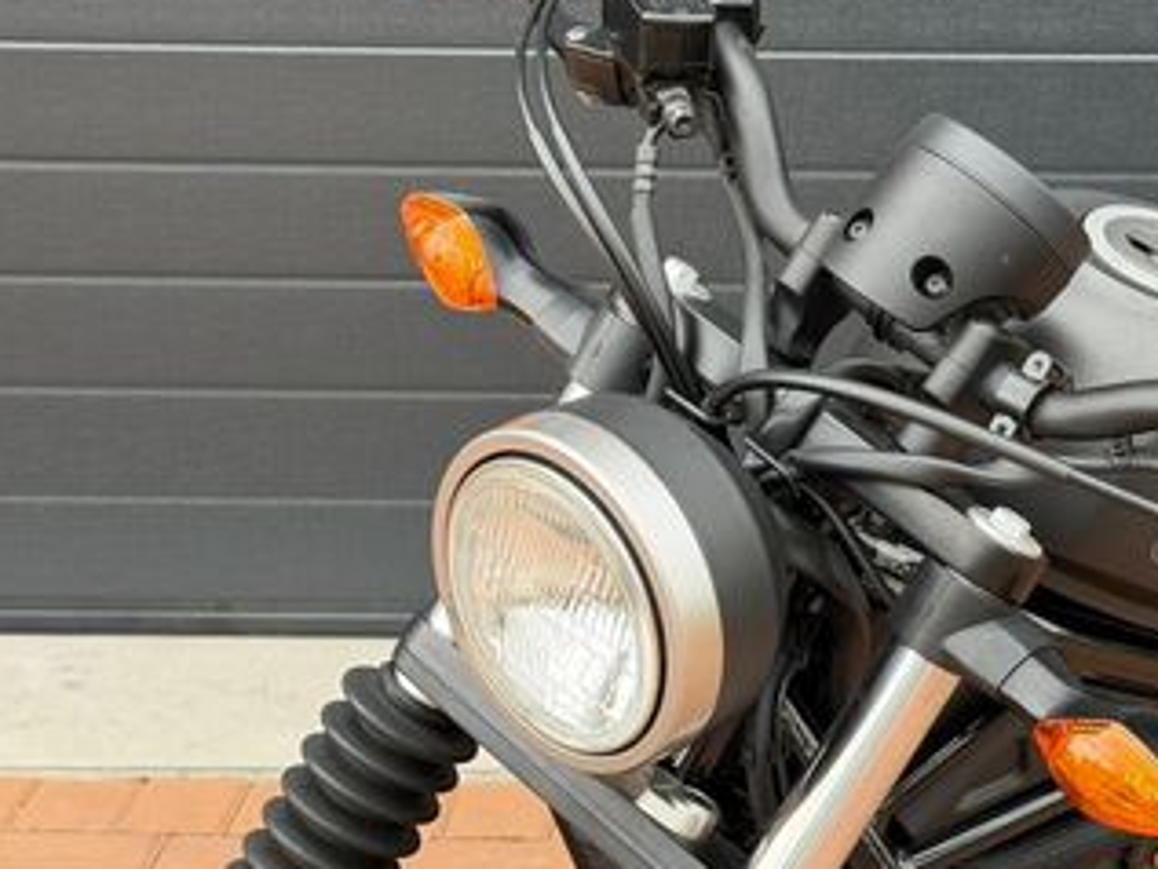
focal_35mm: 97
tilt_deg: -20.4
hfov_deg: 20.0
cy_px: 529
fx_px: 3246
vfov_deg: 15.2
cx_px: 950
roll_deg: +0.5
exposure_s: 1/205
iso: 64
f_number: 1.78
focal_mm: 6.76
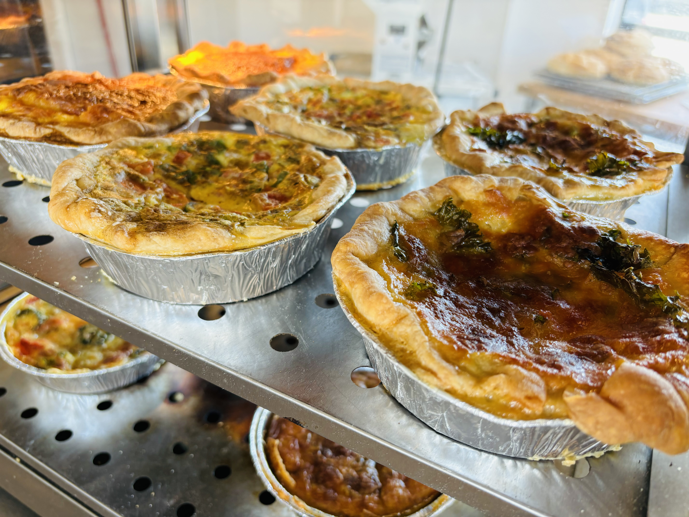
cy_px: 258
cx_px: 344
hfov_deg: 67.3
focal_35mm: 26
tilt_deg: -31.7
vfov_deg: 53.1
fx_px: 518
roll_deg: -2.9
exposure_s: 1/60
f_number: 1.6
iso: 80
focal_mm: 5.96
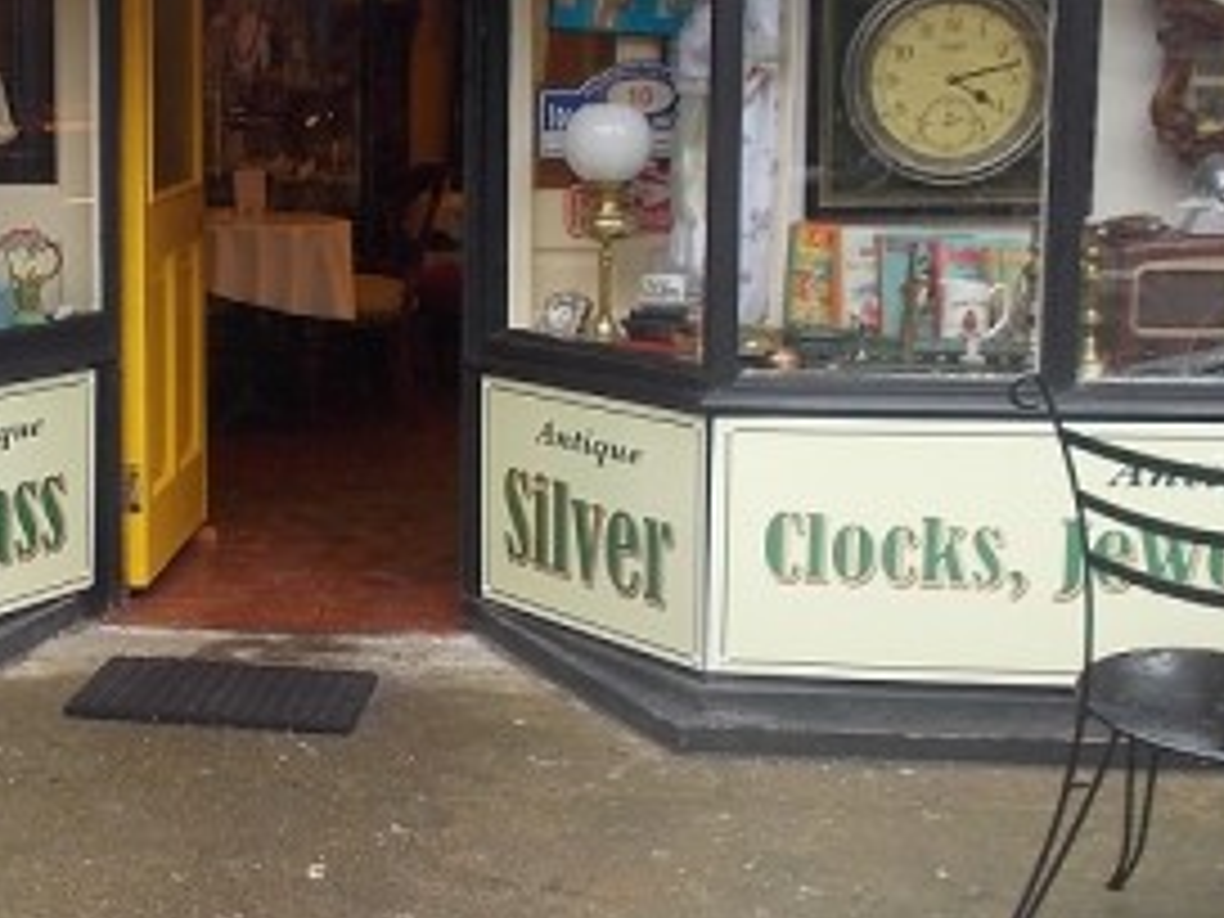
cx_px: 184
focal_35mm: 64
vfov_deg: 22.9
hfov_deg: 29.3
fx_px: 2263
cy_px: 356
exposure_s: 1/40
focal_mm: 4.1
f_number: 3.3
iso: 80
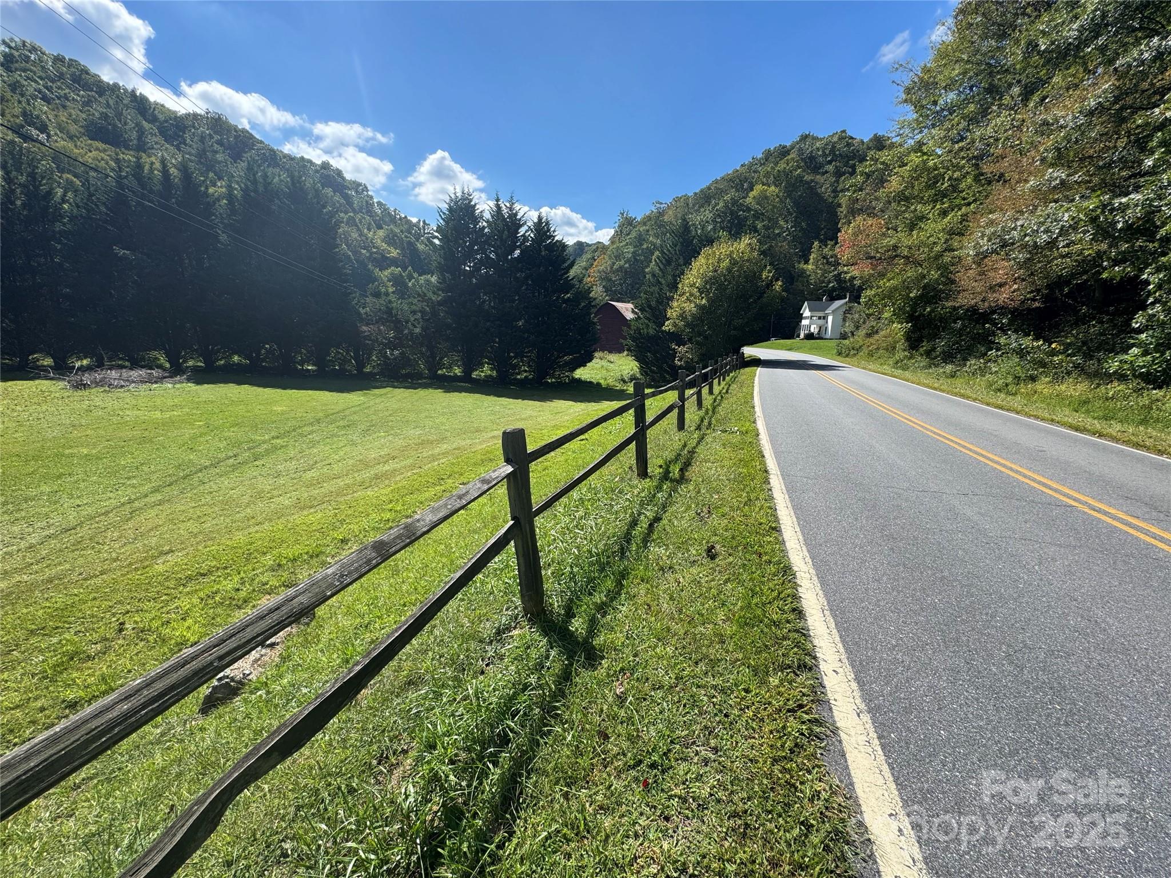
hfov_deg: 102.1
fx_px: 474
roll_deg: -2.6
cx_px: 586
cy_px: 439
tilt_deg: -13.2
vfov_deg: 85.7
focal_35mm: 14
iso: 50
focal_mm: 2.22
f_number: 2.2
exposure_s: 1/1020
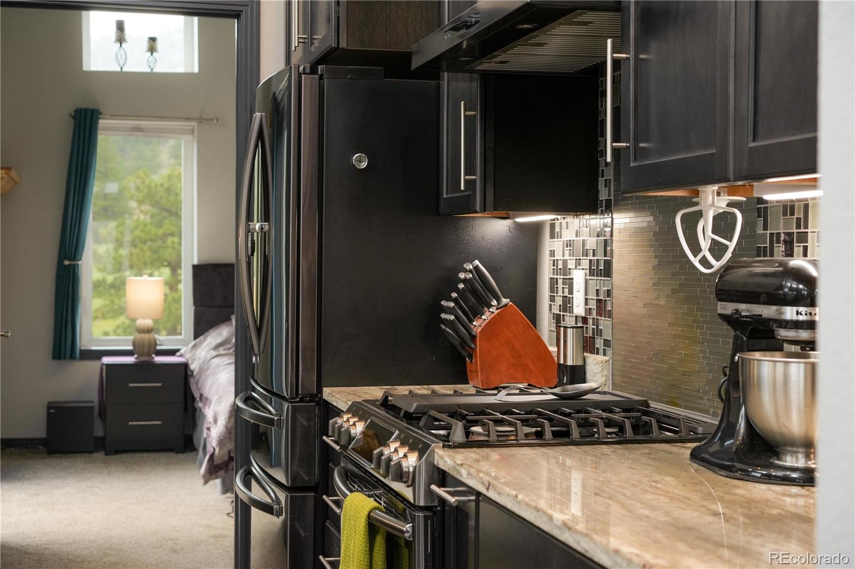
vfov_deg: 24.6
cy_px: 284
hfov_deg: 36.3
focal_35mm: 55
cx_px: 428
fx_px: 1306
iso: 1000
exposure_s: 1/125
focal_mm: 55
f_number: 5.6
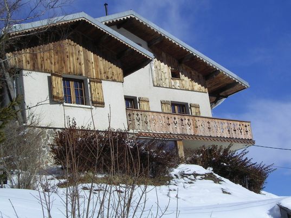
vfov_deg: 19.4
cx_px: 158
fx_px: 639
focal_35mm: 76
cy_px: 104
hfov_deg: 25.6
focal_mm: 10.6
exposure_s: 1/531
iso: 50
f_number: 6.5
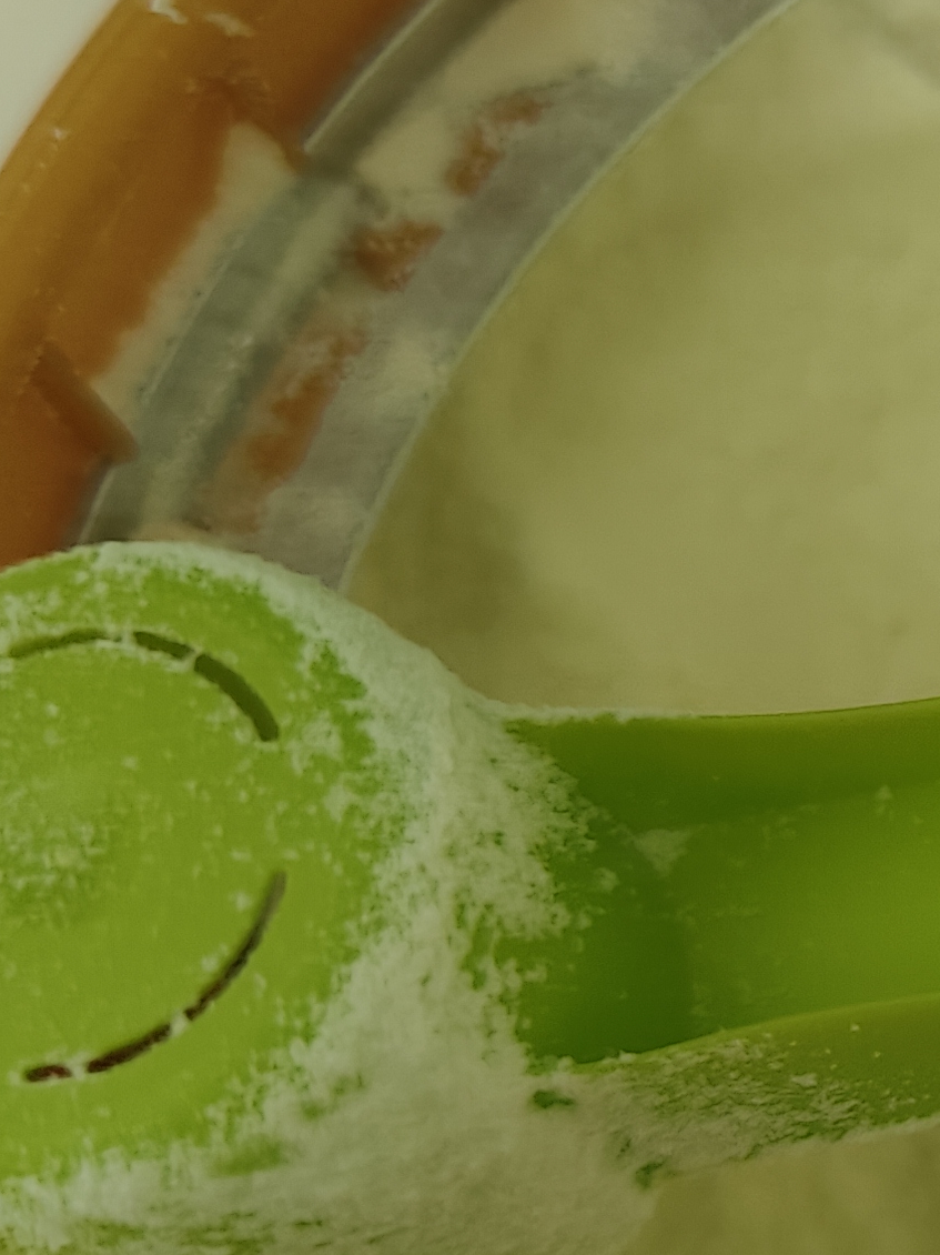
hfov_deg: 15.0
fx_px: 3151
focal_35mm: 87
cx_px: 1630
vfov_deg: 22.4
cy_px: 804
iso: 160
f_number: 1.8
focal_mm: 5.59
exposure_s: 1/50
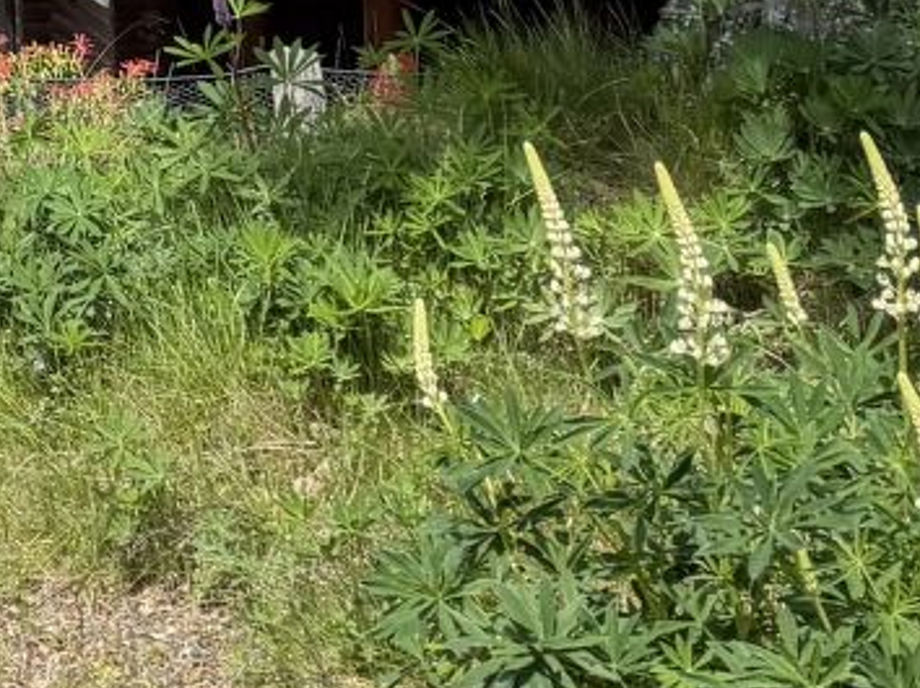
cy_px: -405
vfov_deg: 10.2
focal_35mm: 139
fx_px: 3692
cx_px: -1221
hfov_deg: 11.8
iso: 100
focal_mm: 6.76
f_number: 1.78
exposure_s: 1/2907
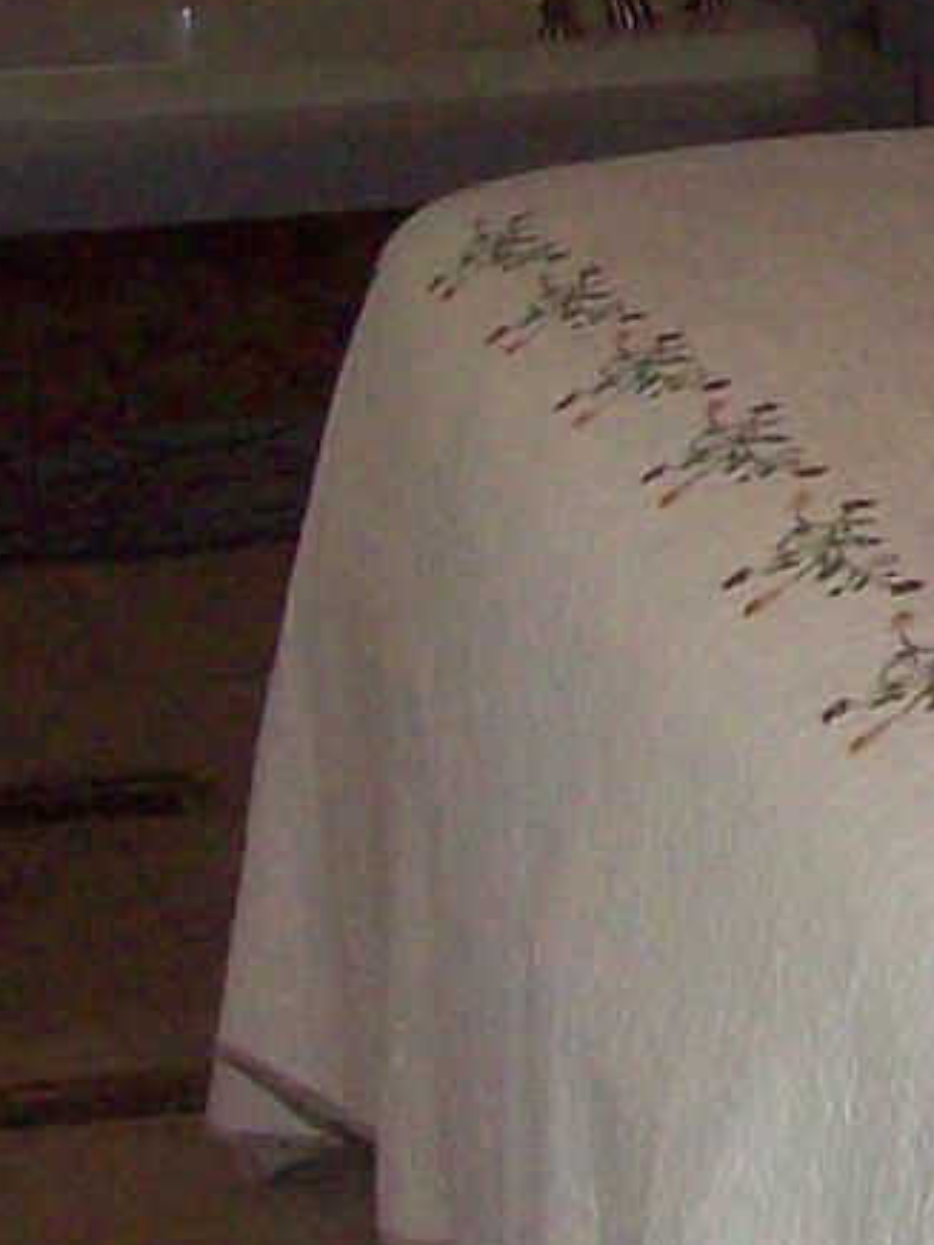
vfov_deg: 12.0
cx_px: 1819
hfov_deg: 8.6
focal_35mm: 165
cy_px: 463
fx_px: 5936
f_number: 2.7
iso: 140
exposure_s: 1/64
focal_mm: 6
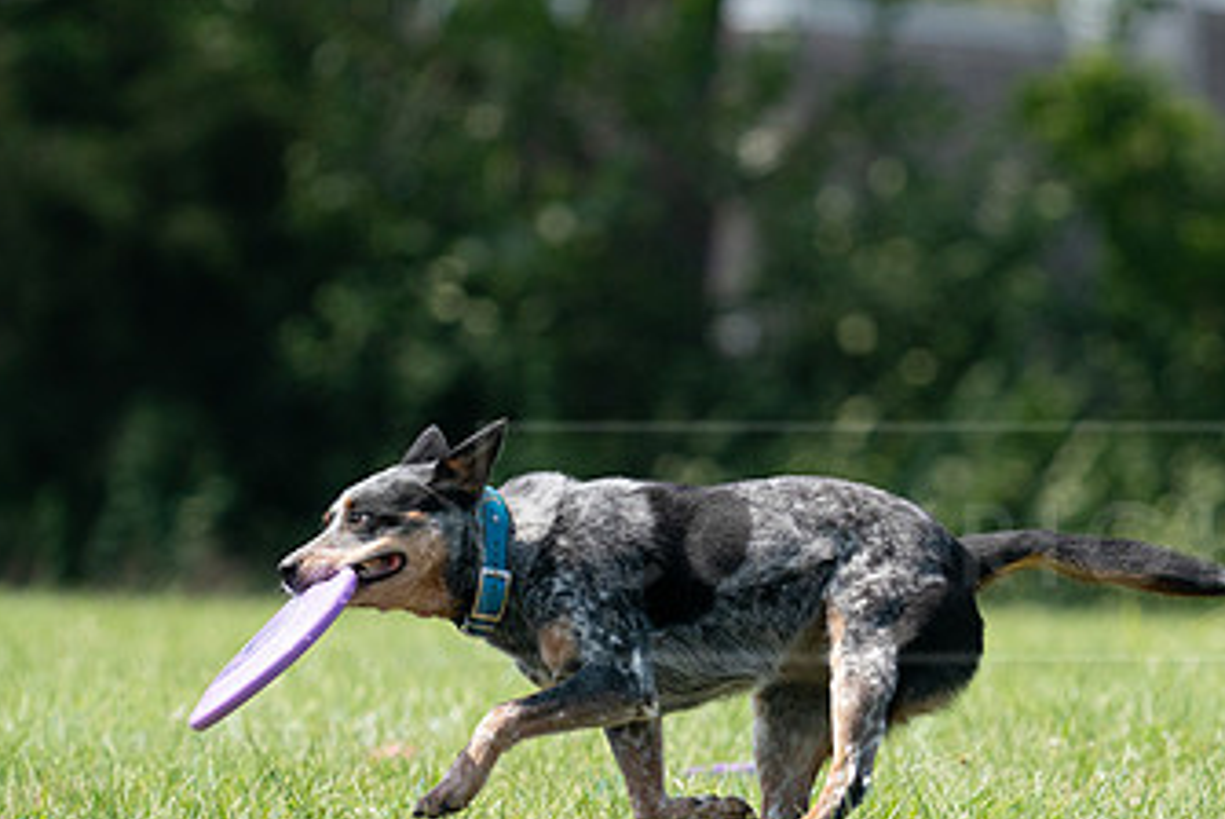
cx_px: 826
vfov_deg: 2.1
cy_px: 605
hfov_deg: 3.1
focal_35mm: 666
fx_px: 22682
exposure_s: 1/4000
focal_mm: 385
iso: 1600
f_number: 6.3
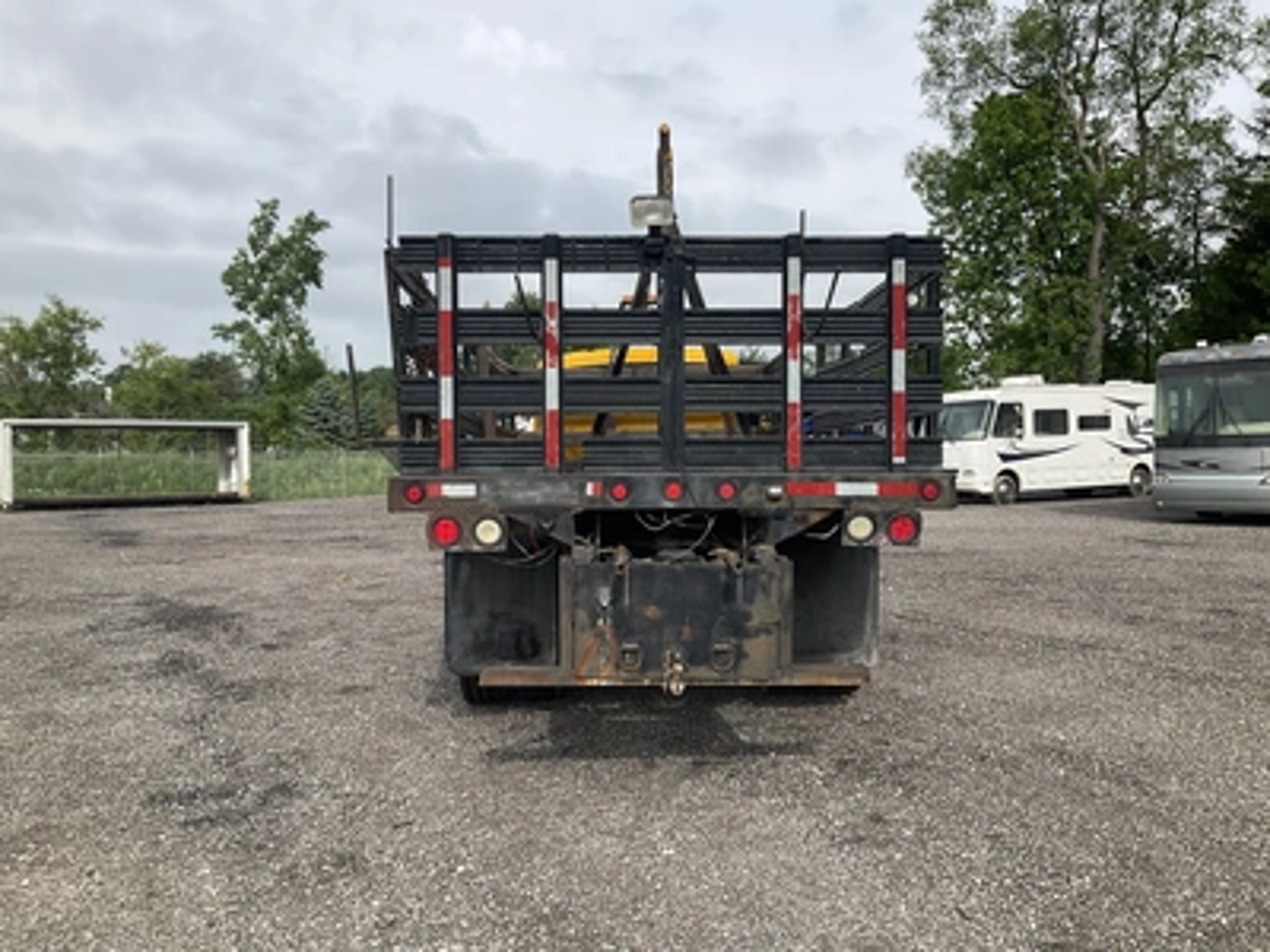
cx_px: 635
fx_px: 1064
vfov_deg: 48.2
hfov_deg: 61.7
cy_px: 476
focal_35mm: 29
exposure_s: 1/1730
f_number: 1.8
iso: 25
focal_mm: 3
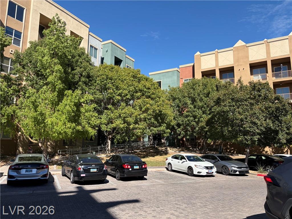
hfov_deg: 67.3
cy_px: 110
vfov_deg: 53.1
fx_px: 219
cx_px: 146
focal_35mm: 26
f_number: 1.6
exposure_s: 1/2865
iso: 50
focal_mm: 5.96
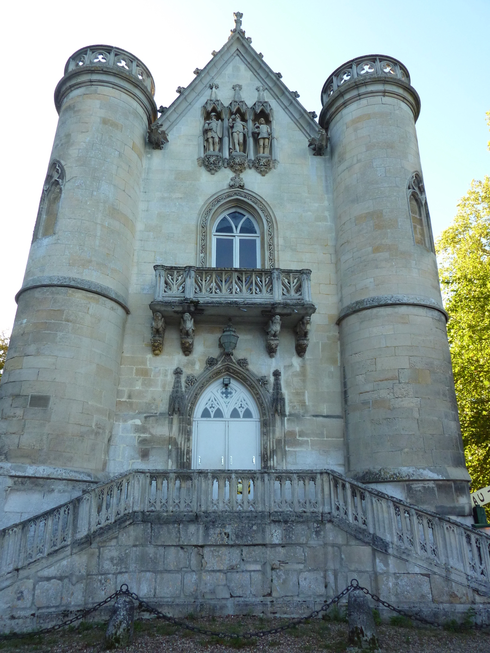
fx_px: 472
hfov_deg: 54.9
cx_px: 245
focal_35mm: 25
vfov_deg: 69.4
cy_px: 326
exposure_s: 1/250
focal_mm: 4.1
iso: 200
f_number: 4
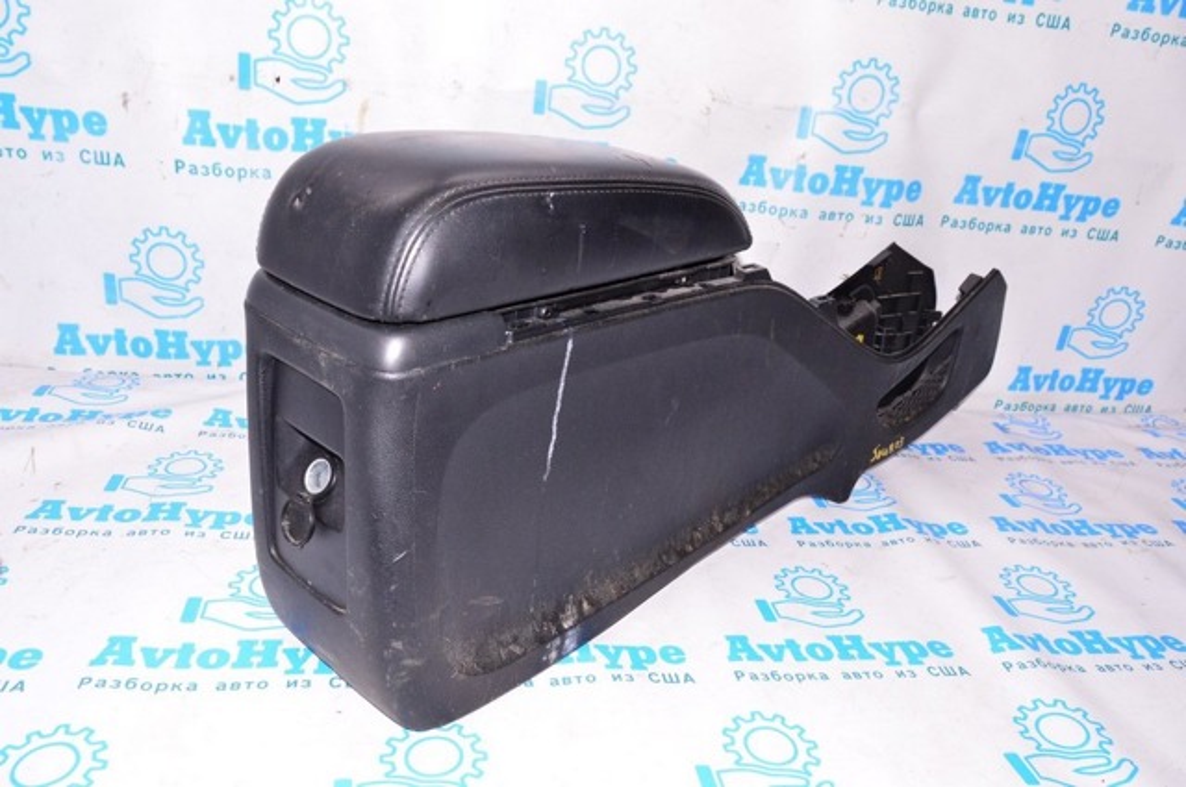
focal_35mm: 30
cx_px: 593
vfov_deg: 43.5
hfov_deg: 62.0
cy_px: 394
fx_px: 987
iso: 1600
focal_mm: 20
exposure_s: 1/160
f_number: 8
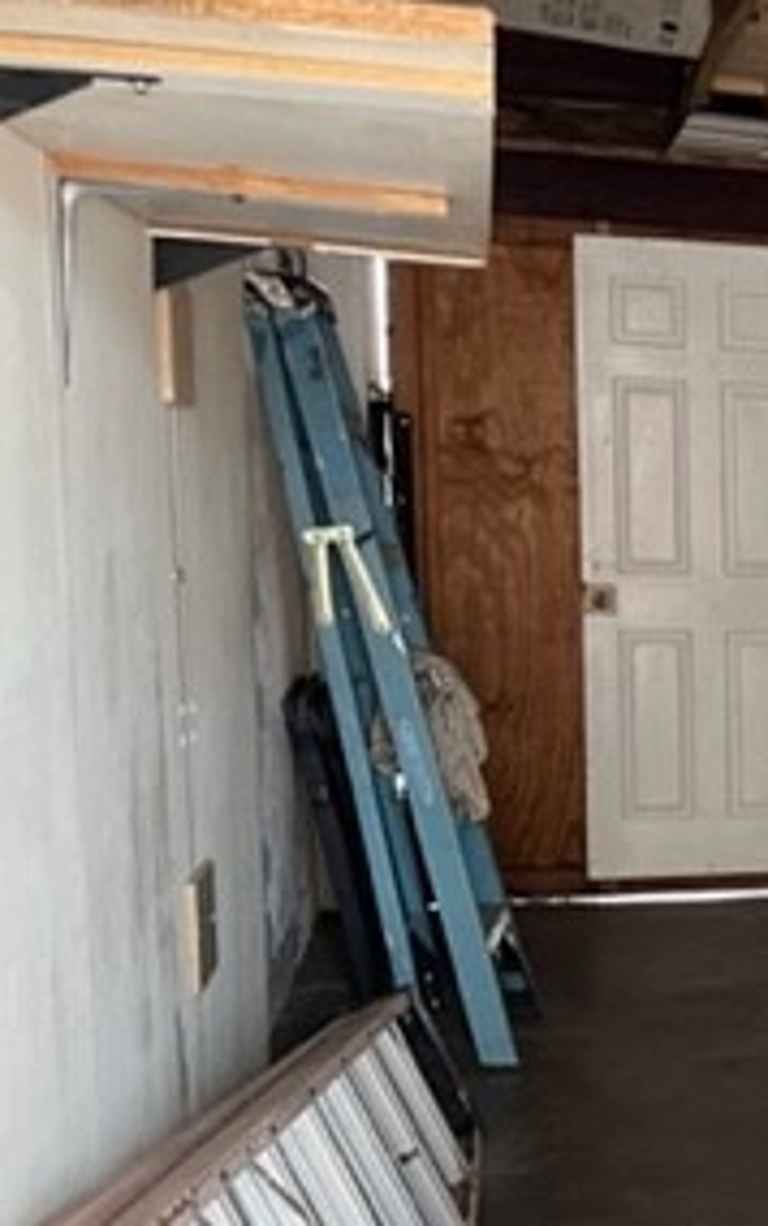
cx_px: 1342
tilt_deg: -7.5
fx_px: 2072
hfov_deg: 17.4
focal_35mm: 62
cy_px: 820
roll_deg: -2.3
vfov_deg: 32.7
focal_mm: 5.7
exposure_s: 1/40
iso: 500
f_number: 1.5
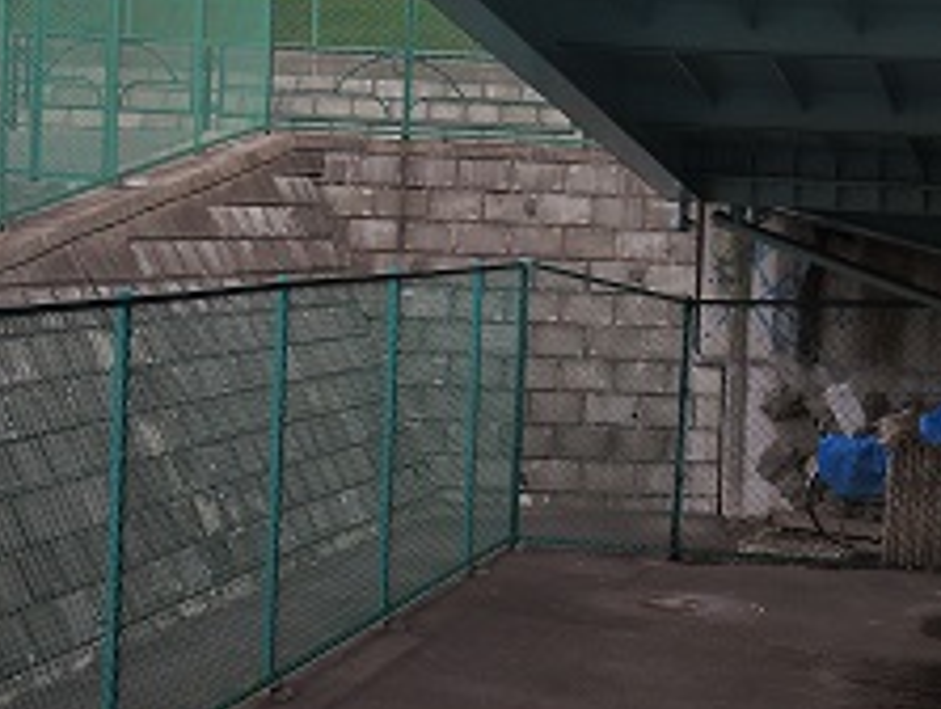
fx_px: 2559
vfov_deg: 15.8
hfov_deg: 20.7
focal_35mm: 94
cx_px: 684
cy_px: 371
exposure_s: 1/60
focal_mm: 7.6
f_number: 2.5
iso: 80
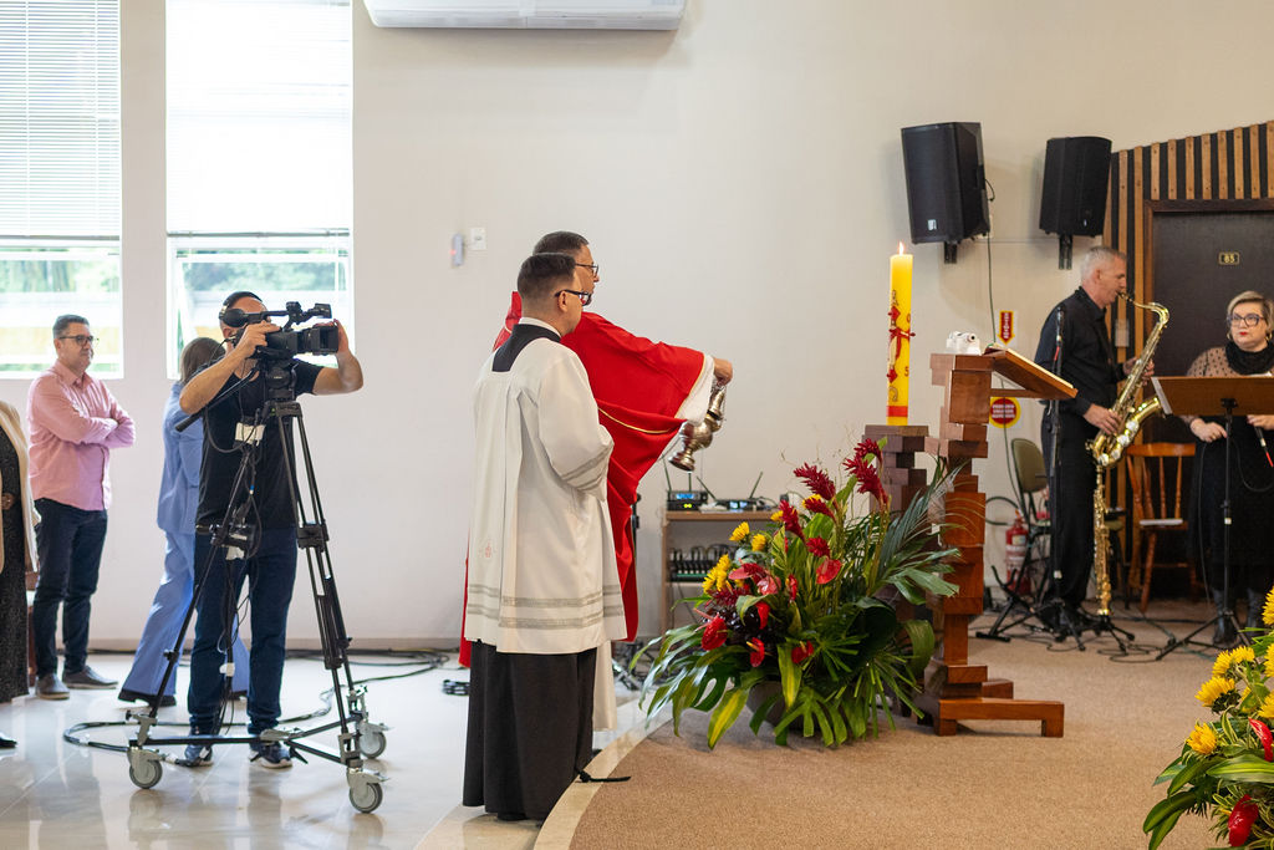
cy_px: 425
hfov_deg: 36.6
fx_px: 1923
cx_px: 653
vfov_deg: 24.9
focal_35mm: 54
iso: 1000
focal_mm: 35
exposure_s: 1/160
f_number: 2
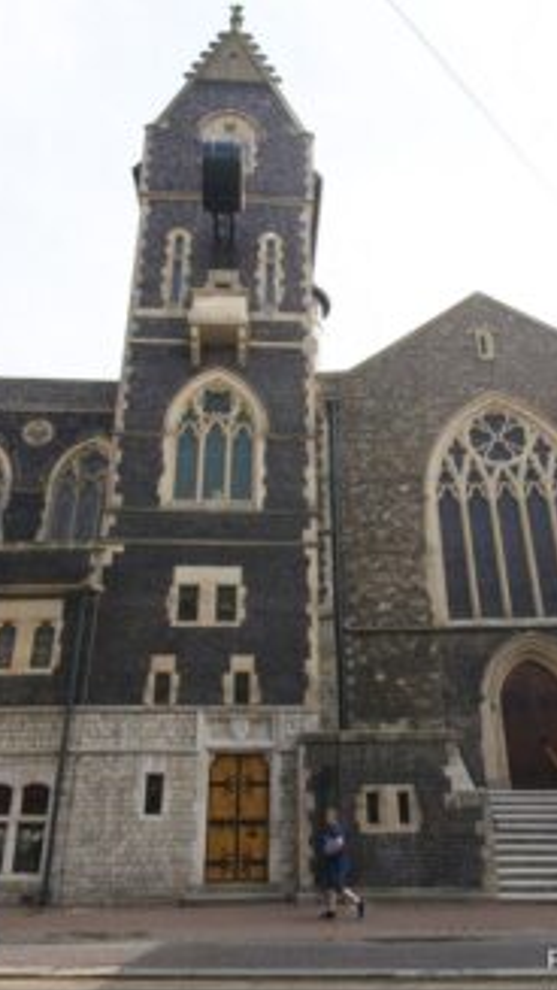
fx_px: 630
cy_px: 501
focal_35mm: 24
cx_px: 300
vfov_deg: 76.3
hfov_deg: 47.7
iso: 100
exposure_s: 1/160
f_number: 6.3
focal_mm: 10
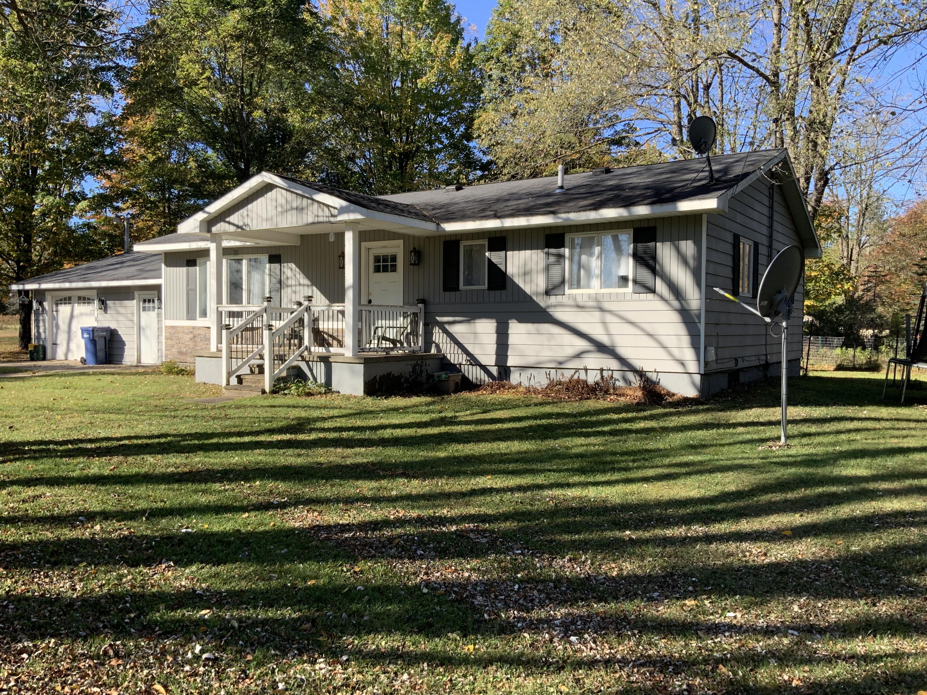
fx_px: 777
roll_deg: +0.4
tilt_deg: -1.3
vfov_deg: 48.2
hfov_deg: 61.7
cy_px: 348
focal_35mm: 29
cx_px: 464
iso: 16
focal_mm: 3
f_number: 1.8
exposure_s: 1/627
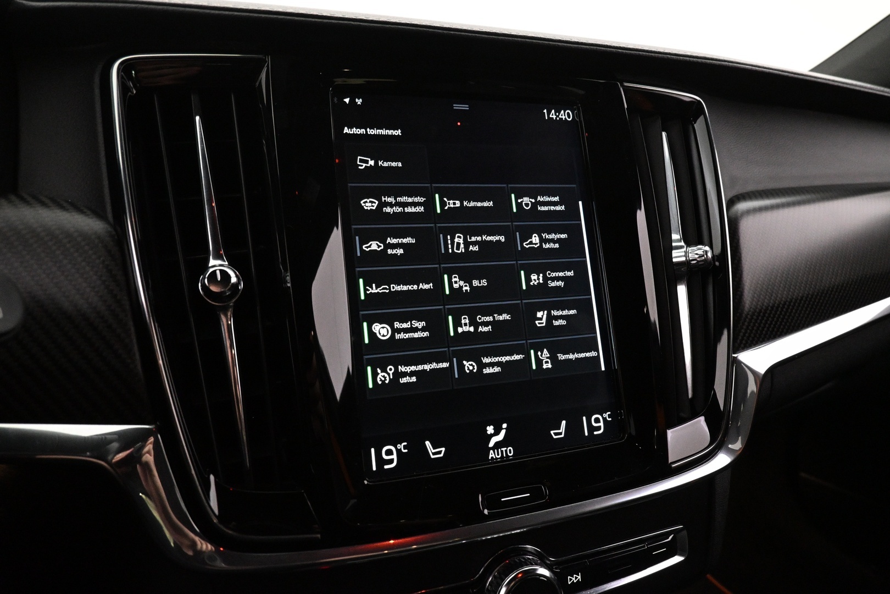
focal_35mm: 24
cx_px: 445
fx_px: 593
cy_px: 297
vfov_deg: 53.1
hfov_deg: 73.7
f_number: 5.6
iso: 4000
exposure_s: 1/30
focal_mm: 16
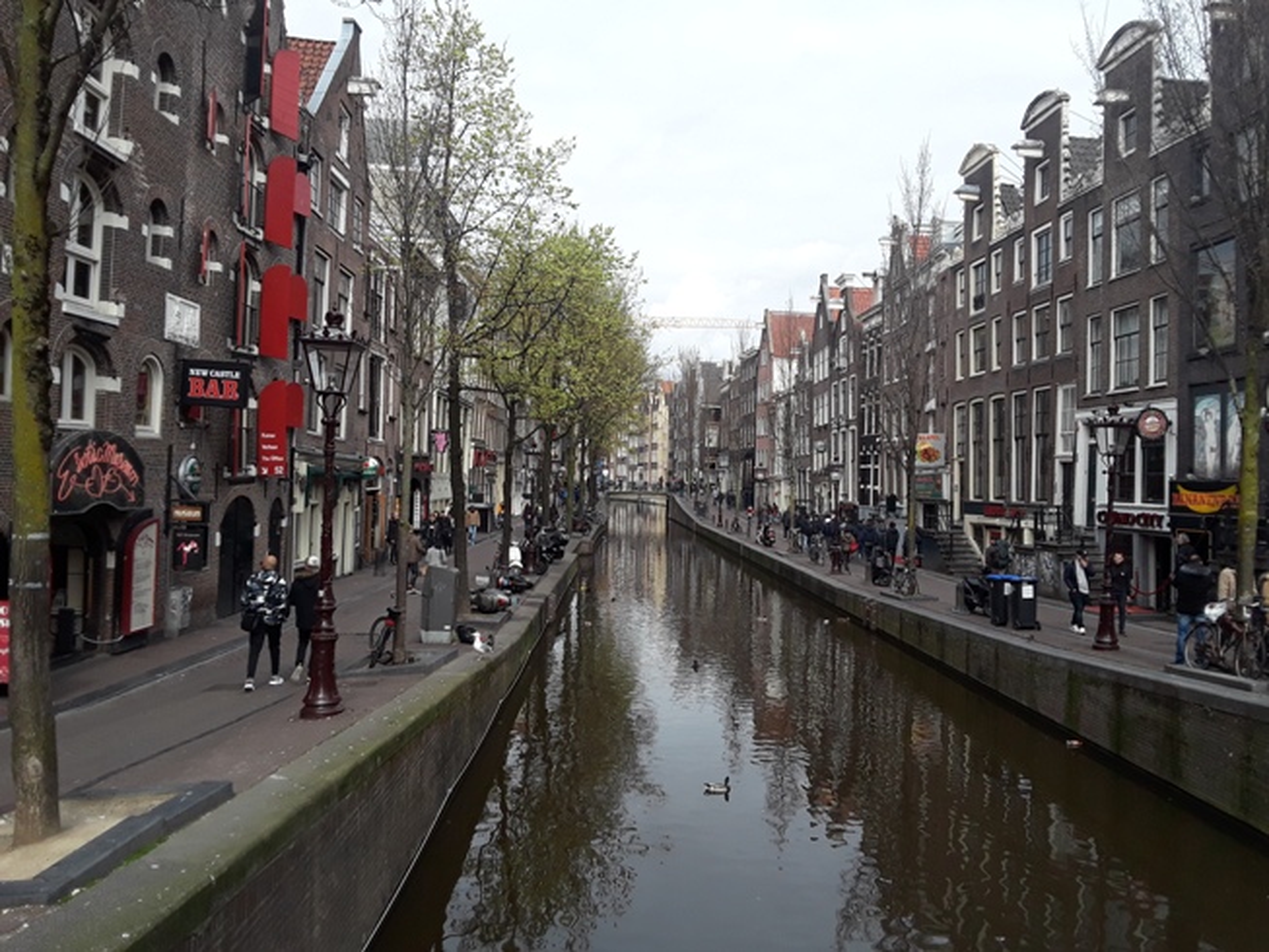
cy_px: 476
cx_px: 634
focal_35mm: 28
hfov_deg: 63.4
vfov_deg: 49.8
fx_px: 1027
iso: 40
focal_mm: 2.9
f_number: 1.9
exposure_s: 1/858
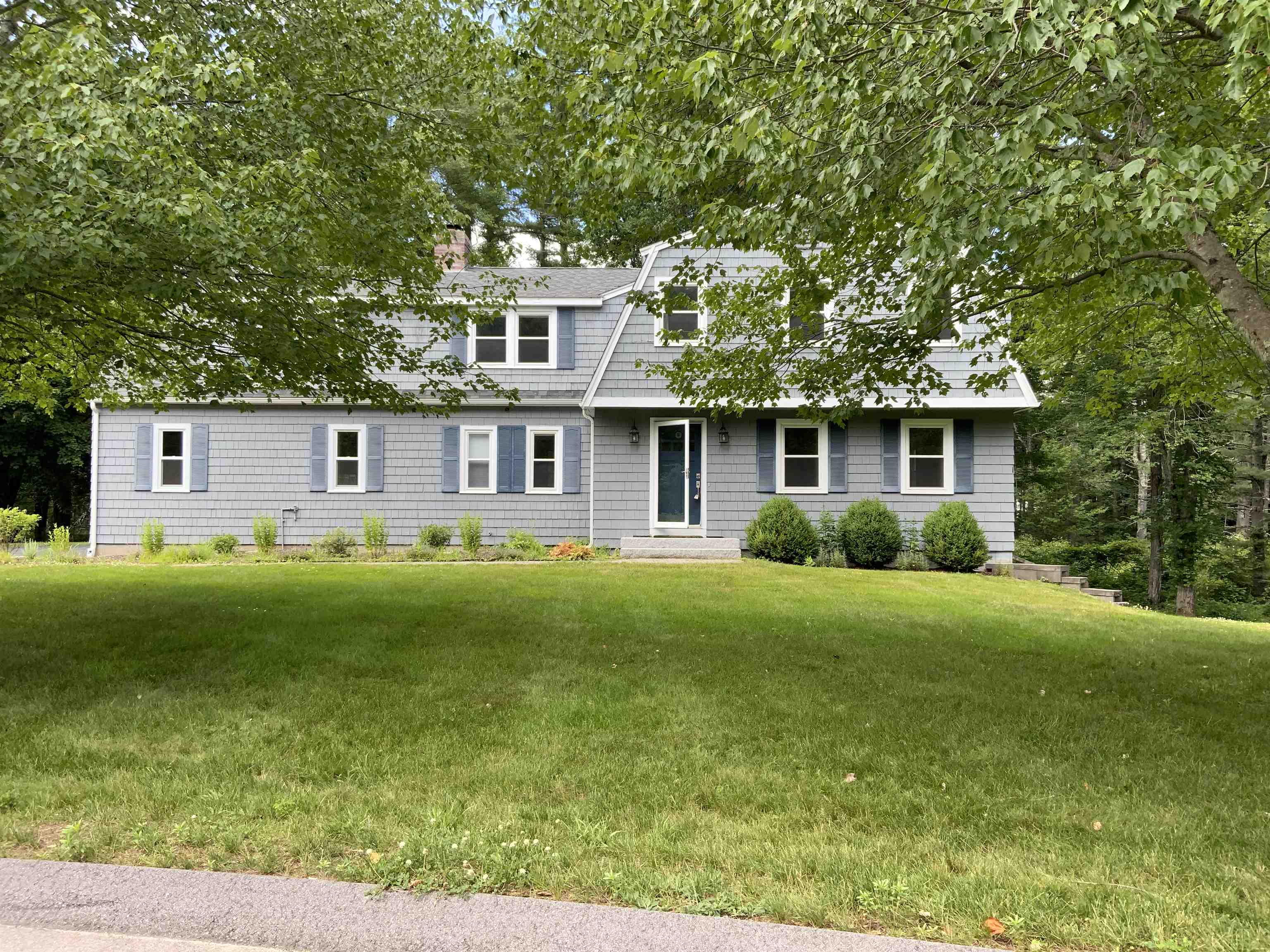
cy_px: 476
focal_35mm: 29
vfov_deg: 48.2
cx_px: 635
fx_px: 1064
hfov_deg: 61.7
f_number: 1.8
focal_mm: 3
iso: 16
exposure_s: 1/167
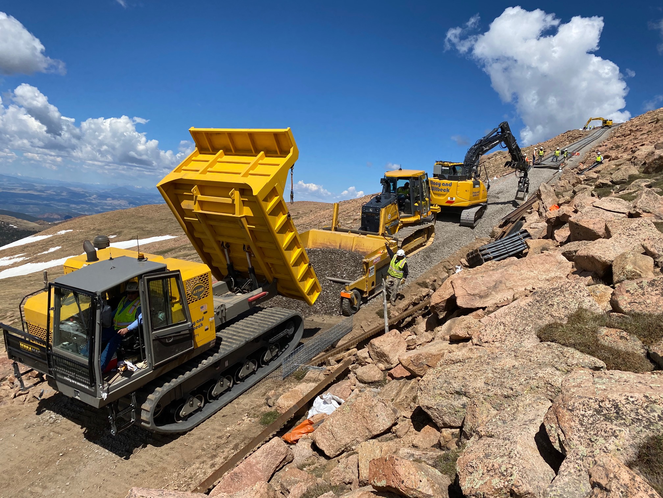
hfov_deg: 67.3
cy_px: 249
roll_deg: -7.0
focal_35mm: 26
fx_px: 498
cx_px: 332
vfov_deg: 53.1
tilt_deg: -4.0
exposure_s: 1/3731
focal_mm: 4.25
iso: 32
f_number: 1.8
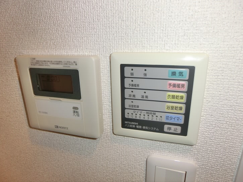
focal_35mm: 24
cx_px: 122
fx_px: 168
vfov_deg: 56.8
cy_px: 91
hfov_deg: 71.6
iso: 80
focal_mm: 4.24
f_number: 3
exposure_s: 1/30
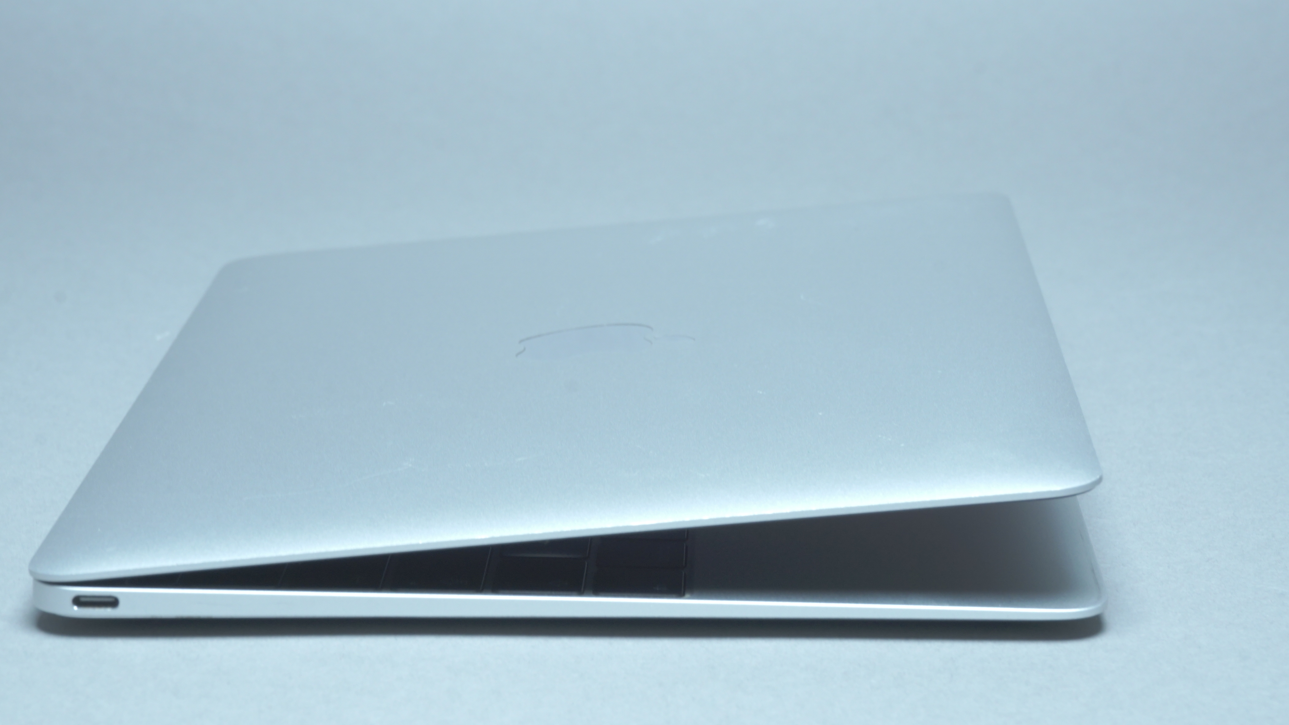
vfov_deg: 10.9
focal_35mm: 111
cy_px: 417
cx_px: 649
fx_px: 3794
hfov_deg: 19.3
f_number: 13
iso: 400
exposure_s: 1/30
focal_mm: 70
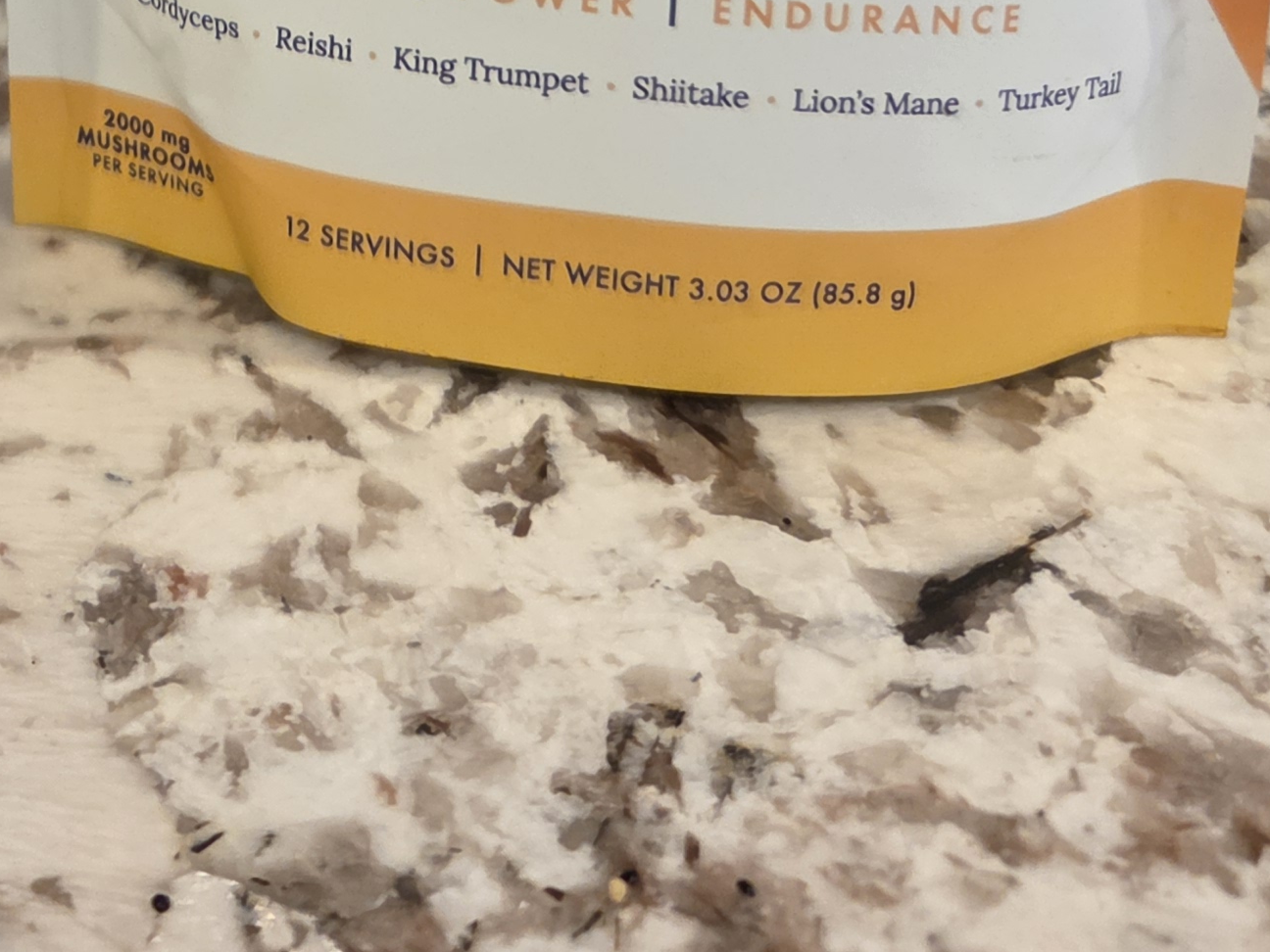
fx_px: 2605
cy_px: -478
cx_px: 105
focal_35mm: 71
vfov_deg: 18.4
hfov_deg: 26.4
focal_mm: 5.4
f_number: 1.8
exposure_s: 1/120
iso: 640
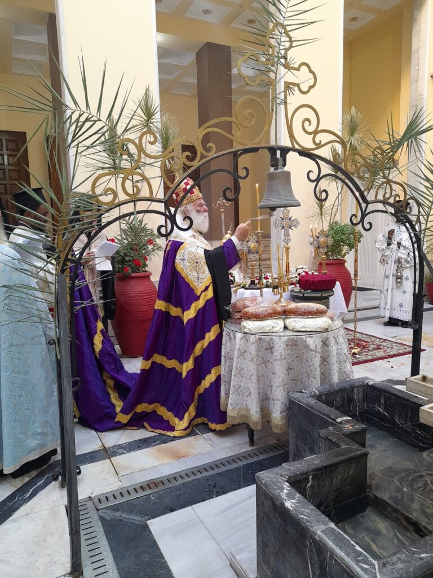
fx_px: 417
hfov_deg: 54.9
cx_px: 216
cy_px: 289
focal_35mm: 25
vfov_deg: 69.4
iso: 125
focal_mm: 4.6
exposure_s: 1/50
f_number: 2
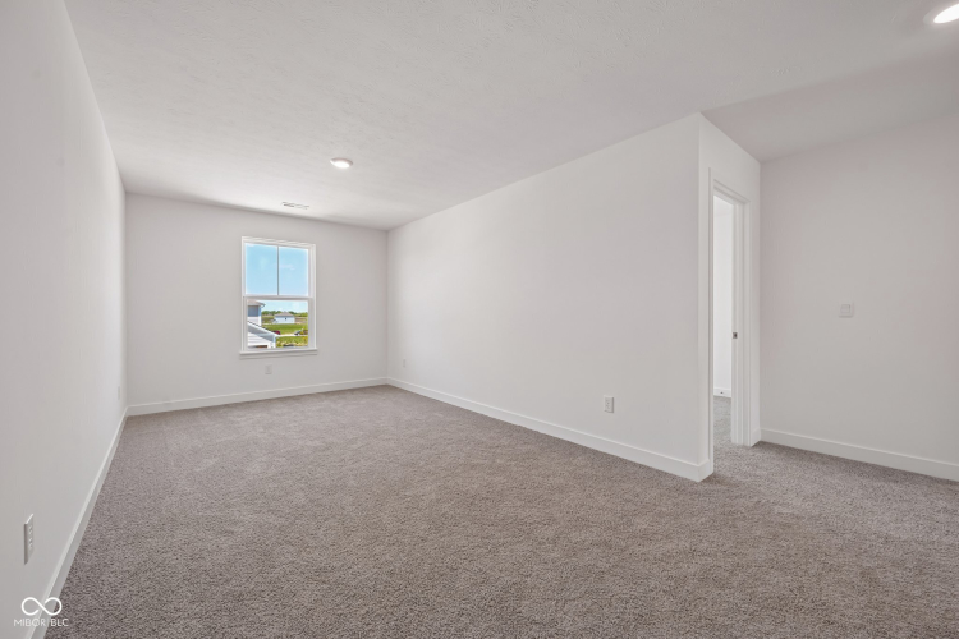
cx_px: 480
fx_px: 373
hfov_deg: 104.3
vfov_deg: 81.2
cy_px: 320
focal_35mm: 14
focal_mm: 14
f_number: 8
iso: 180
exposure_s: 1/15
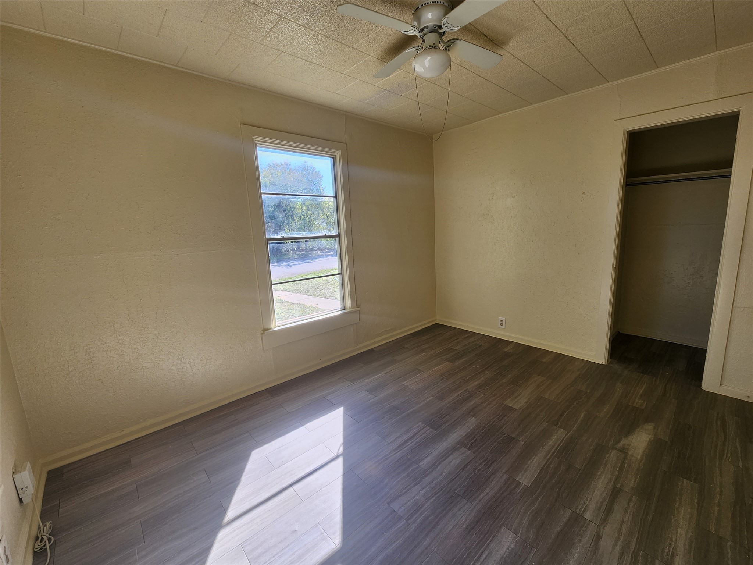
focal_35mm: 13
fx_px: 283
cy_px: 282
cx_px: 376
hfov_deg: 106.2
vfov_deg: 89.9
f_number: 2.2
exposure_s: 1/231
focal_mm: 2.2
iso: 50
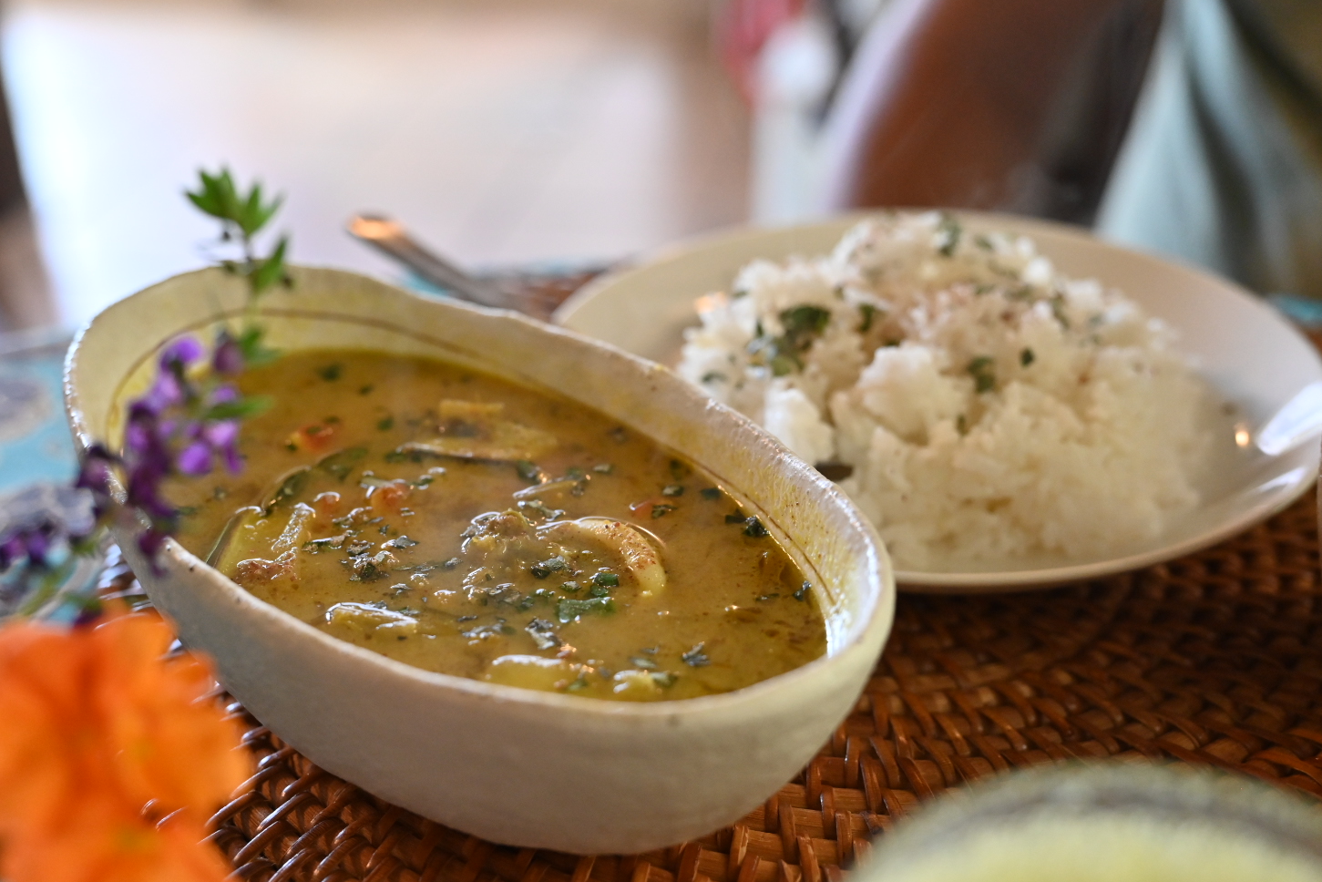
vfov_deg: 28.1
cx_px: 636
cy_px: 484
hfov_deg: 41.1
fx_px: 1763
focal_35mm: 48
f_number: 4
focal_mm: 43
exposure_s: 1/250
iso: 2500
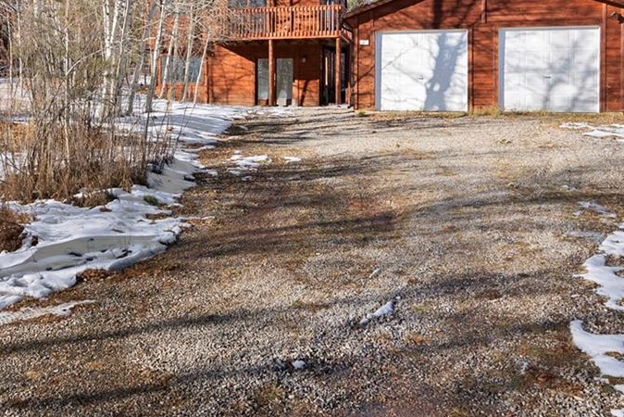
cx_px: 208
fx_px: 659
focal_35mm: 38
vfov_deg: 34.5
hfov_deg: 49.8
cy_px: 115
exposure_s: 1/800
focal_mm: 16
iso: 640
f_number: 8
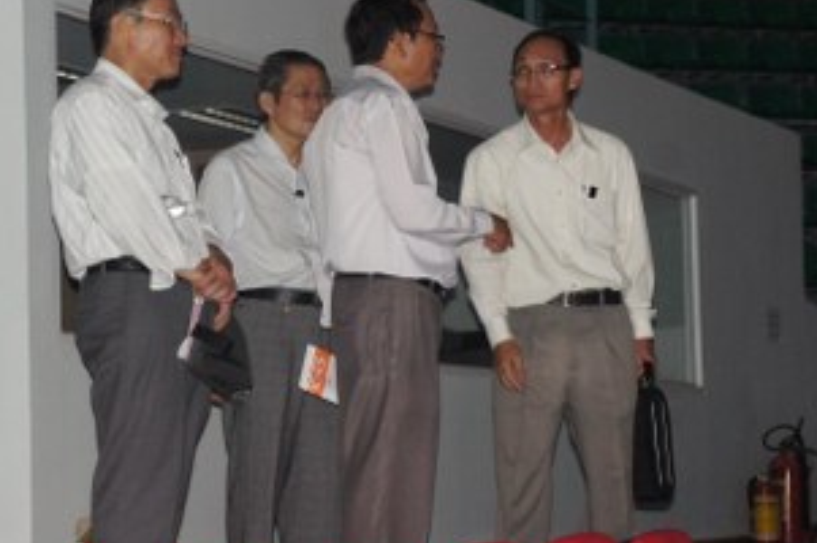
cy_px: 242
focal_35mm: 123
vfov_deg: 11.1
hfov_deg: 16.7
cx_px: 366
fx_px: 2783
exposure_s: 1/100
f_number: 5.6
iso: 1600
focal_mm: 55
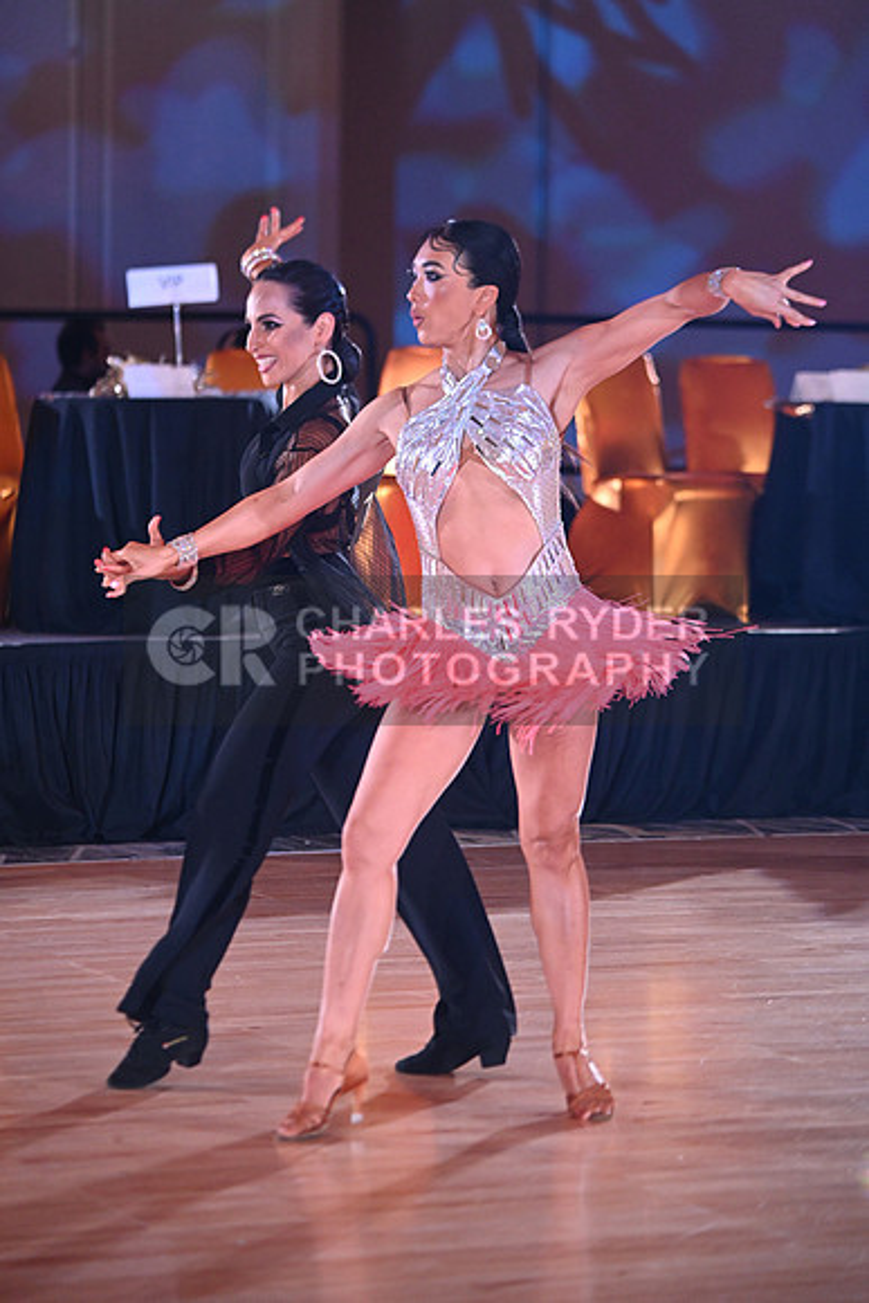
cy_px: 652
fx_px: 4342
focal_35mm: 120
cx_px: 434
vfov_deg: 17.1
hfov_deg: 11.4
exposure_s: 1/400
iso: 4000
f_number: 6.3
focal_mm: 120
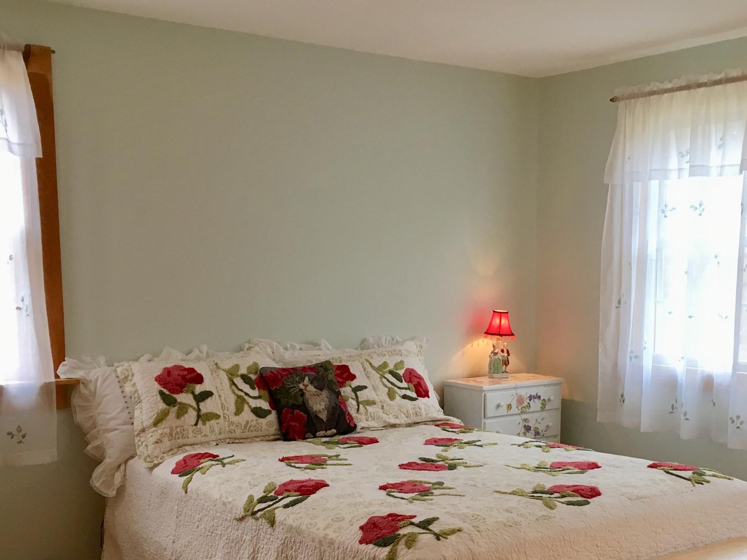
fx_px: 1057
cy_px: 396
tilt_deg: -6.2
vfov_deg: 29.4
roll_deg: -0.4
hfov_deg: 38.7
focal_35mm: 49
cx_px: 468
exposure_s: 1/30
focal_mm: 4.15
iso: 32
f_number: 2.2
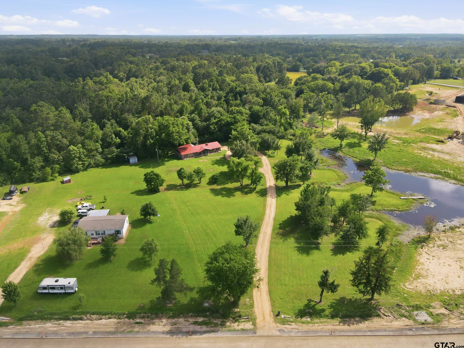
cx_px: 232
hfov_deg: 71.6
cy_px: 174
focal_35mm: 24
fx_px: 322
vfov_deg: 56.8
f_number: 2.8
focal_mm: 4.5
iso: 100
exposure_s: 1/640
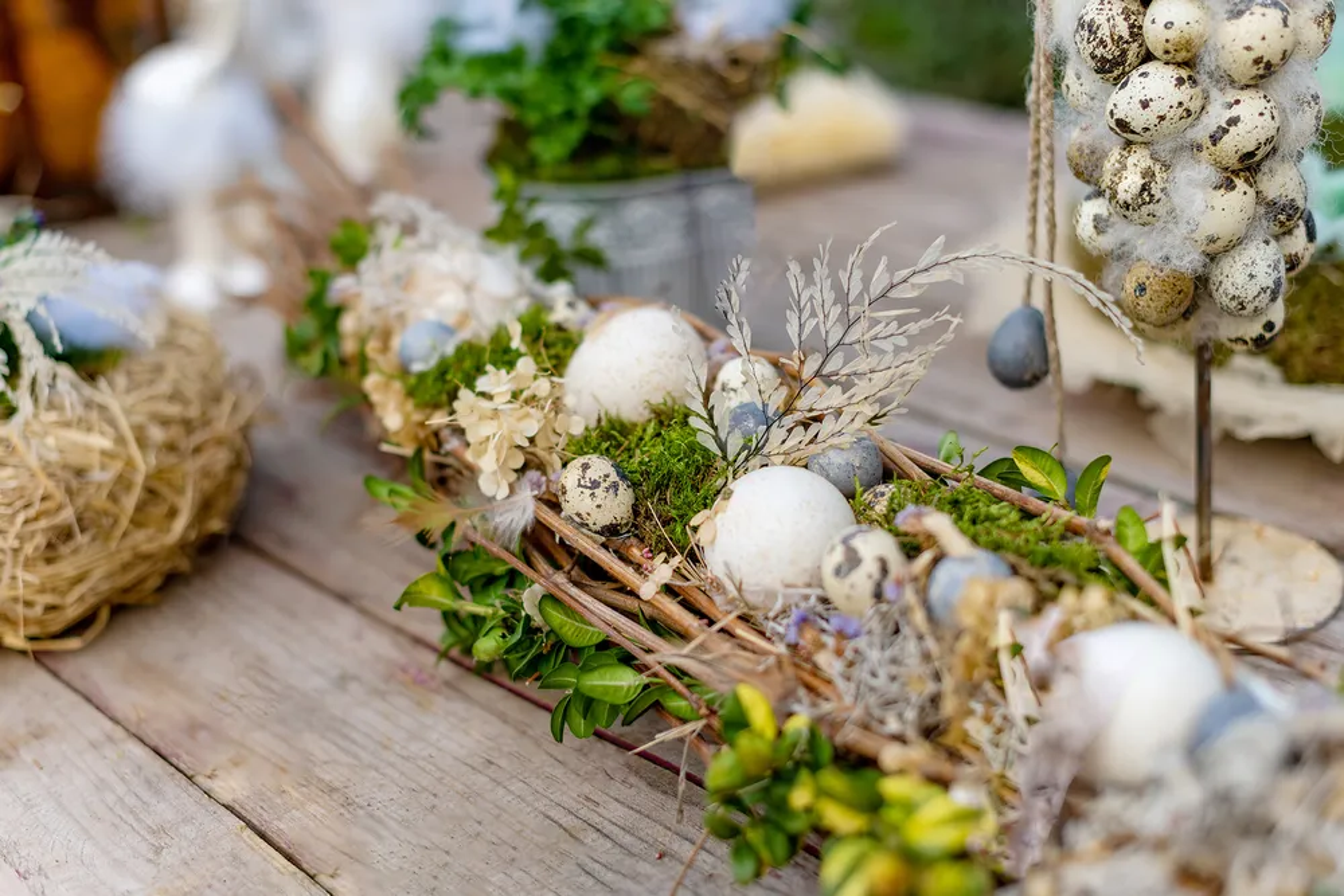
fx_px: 1867
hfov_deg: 39.6
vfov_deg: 27.0
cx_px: 672
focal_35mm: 50
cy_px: 448
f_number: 2.2
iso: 250
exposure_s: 1/2000
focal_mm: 50
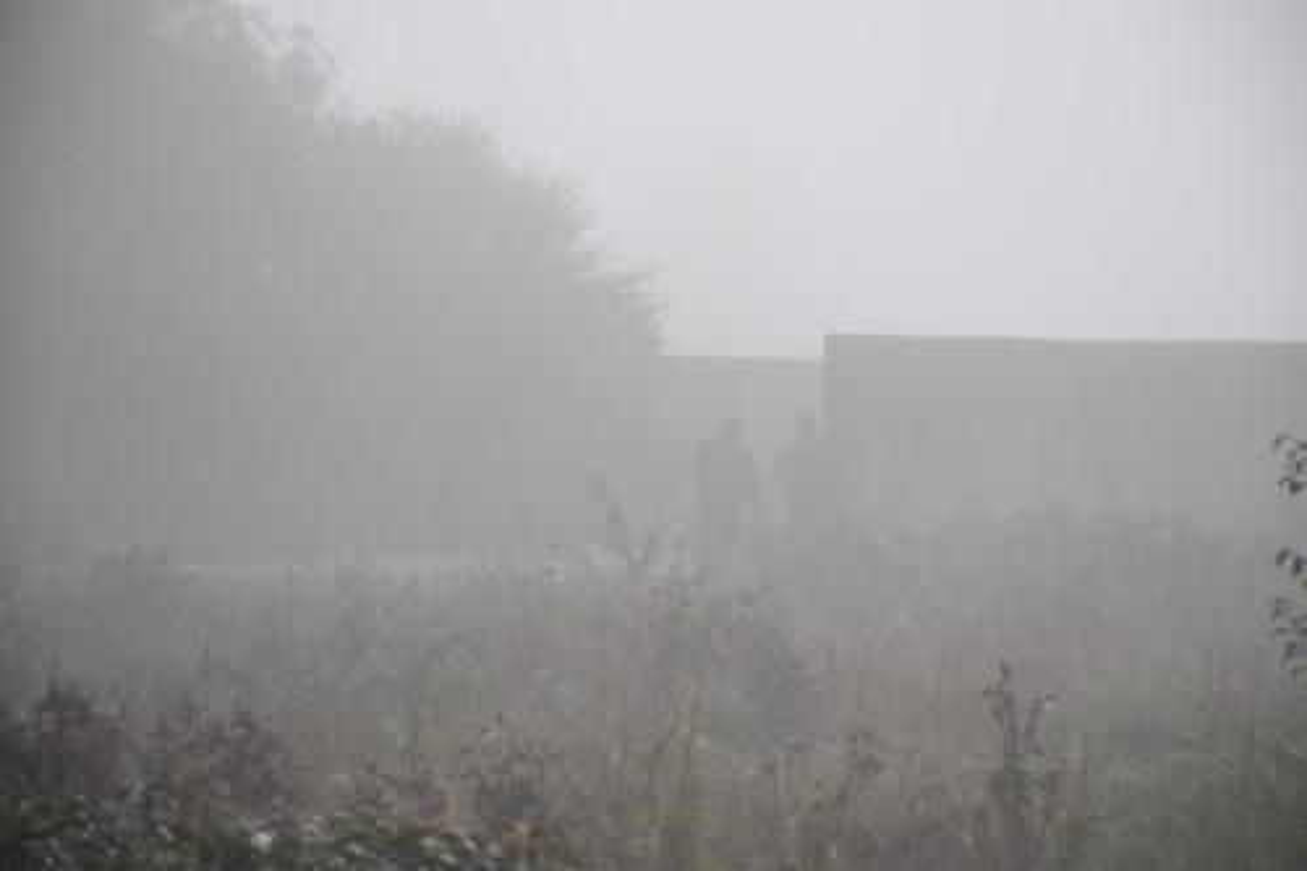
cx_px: 654
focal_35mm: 210
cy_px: 436
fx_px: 7621
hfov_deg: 9.8
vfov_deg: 6.5
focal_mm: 140
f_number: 7.1
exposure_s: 1/800
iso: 200
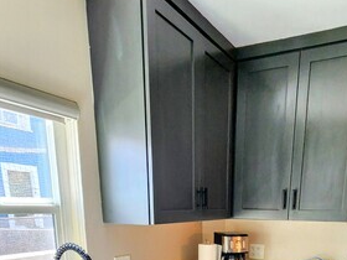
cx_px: 210
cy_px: 301
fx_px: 311
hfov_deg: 57.8
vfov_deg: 36.6
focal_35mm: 31
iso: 160
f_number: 2.2
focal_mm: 2.2
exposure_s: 1/60
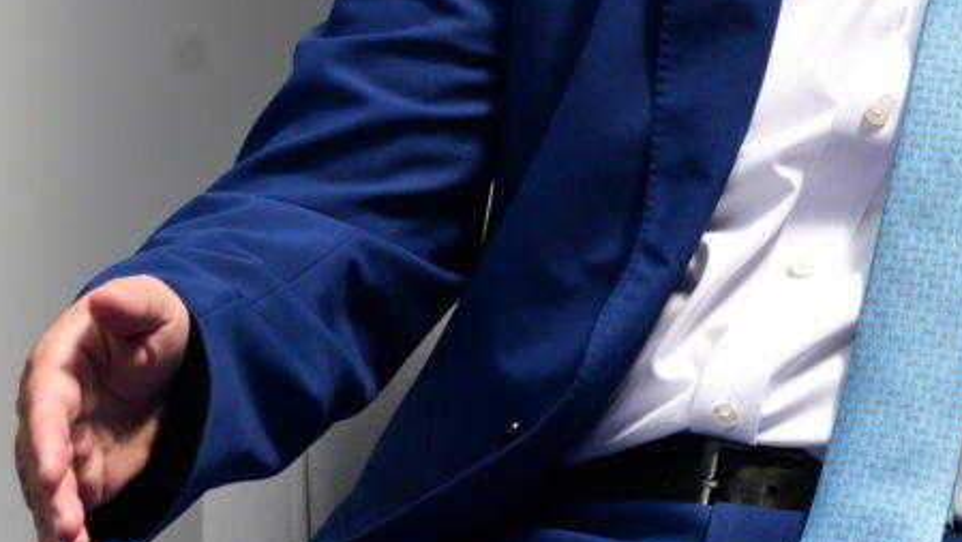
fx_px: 21410
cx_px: 968
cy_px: -148
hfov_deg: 2.6
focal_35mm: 839
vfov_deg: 1.4
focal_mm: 200
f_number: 8
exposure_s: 1/800
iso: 640
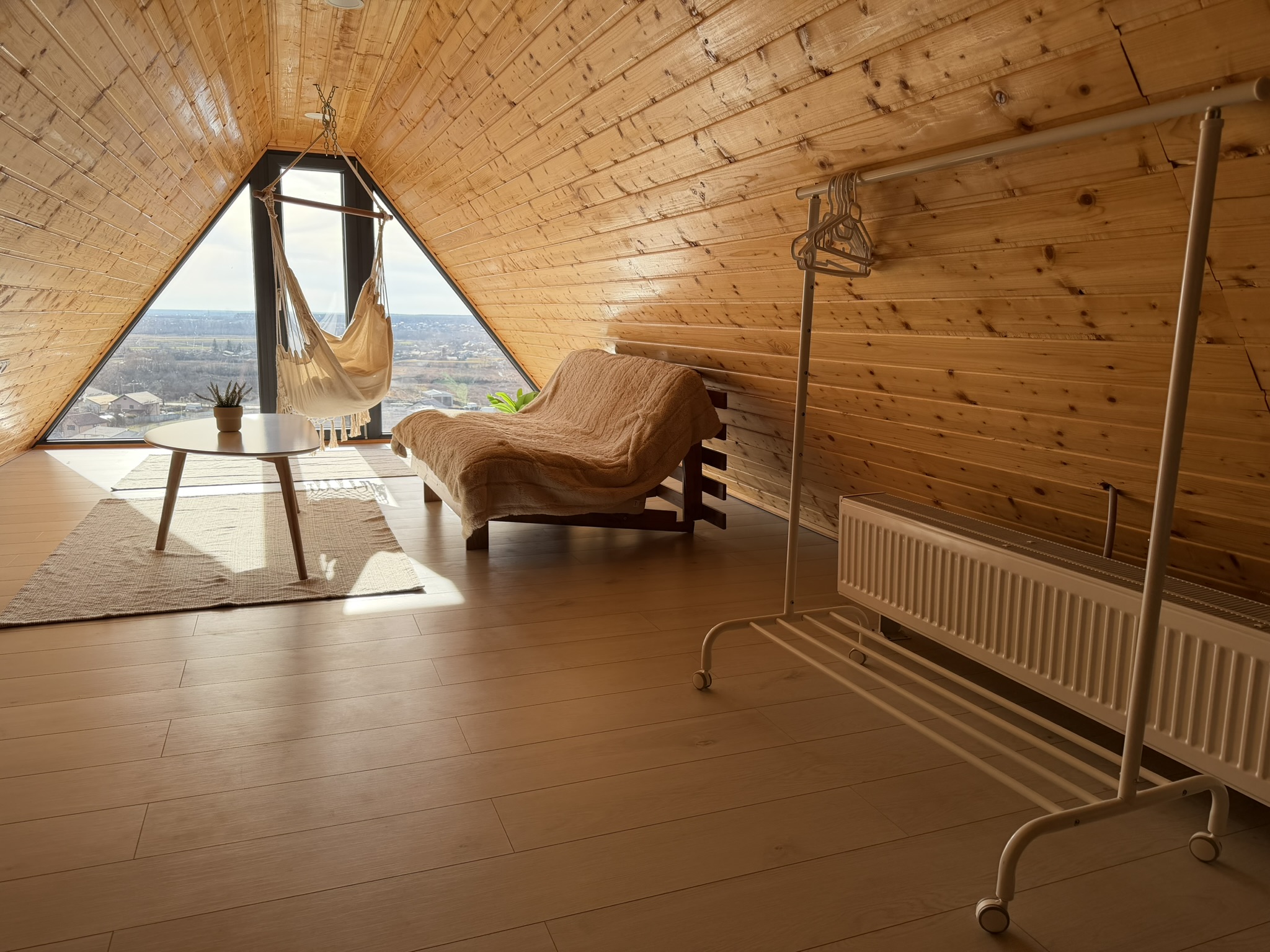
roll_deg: -0.3
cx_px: 635
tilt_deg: -10.5
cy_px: 476
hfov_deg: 71.6
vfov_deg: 56.8
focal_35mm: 24
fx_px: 881
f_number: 1.78
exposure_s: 1/788
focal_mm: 6.76
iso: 100
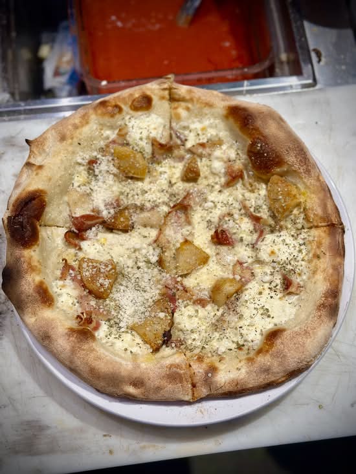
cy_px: 237
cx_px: 178
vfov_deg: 39.7
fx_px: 658
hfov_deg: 30.3
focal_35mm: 48
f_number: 1.78
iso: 100
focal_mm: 6.86
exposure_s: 1/60
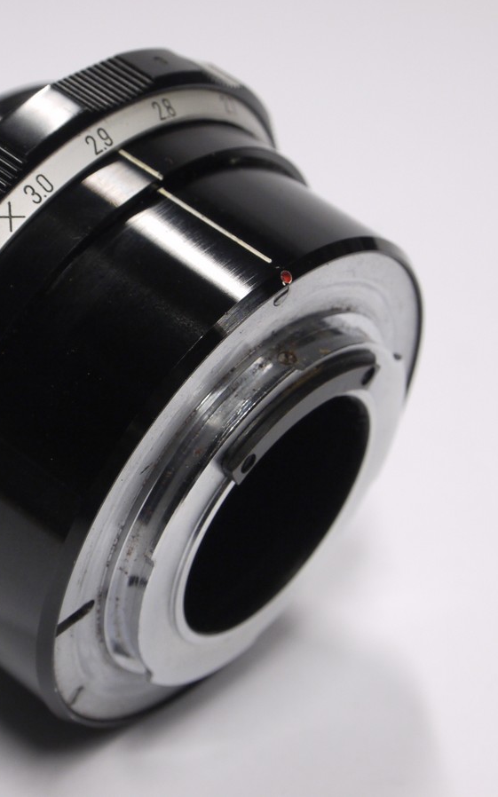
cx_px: 93
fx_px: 2585
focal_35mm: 119
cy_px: 398
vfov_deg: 17.5
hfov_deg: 11.0
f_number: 8
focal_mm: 42
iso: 400
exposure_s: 1/13
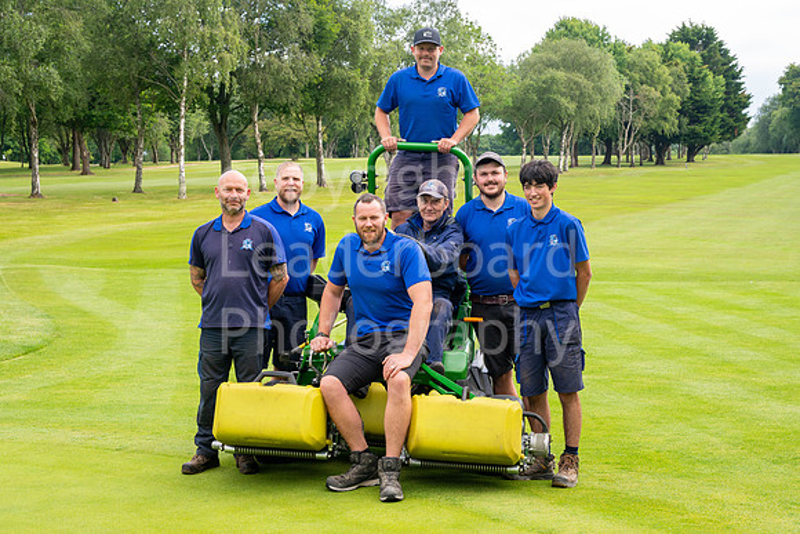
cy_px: 253
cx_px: 421
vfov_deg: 21.8
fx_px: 1385
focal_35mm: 62
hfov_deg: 32.2
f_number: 9
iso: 400
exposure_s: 1/200
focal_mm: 58
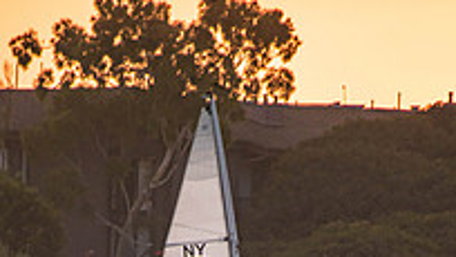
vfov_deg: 1.2
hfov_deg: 2.1
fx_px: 12606
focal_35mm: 1042
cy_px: 498
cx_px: 210
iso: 800
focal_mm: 300
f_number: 6.3
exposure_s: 1/100
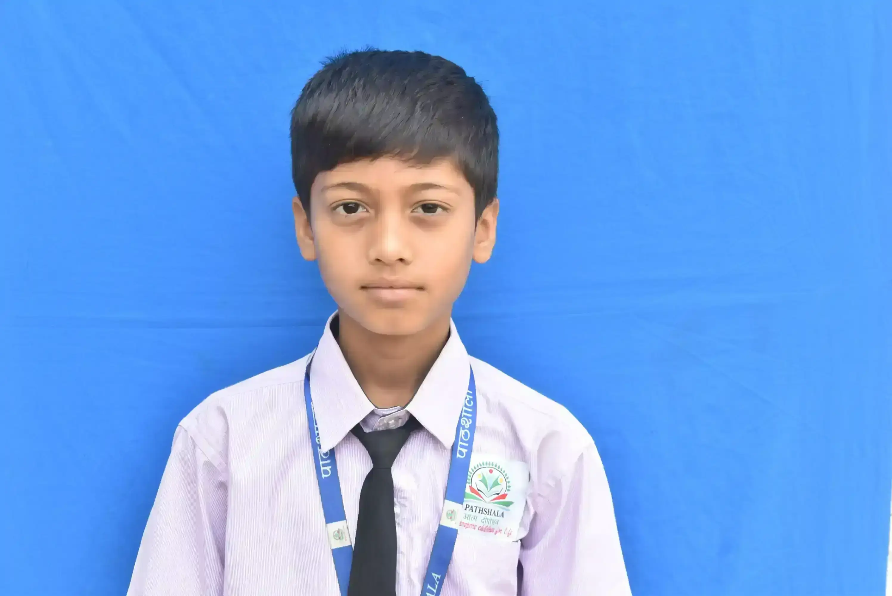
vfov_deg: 16.6
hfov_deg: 24.6
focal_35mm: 82
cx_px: 446
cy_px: 298
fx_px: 2046
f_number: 8
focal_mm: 55
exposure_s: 1/60
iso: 500
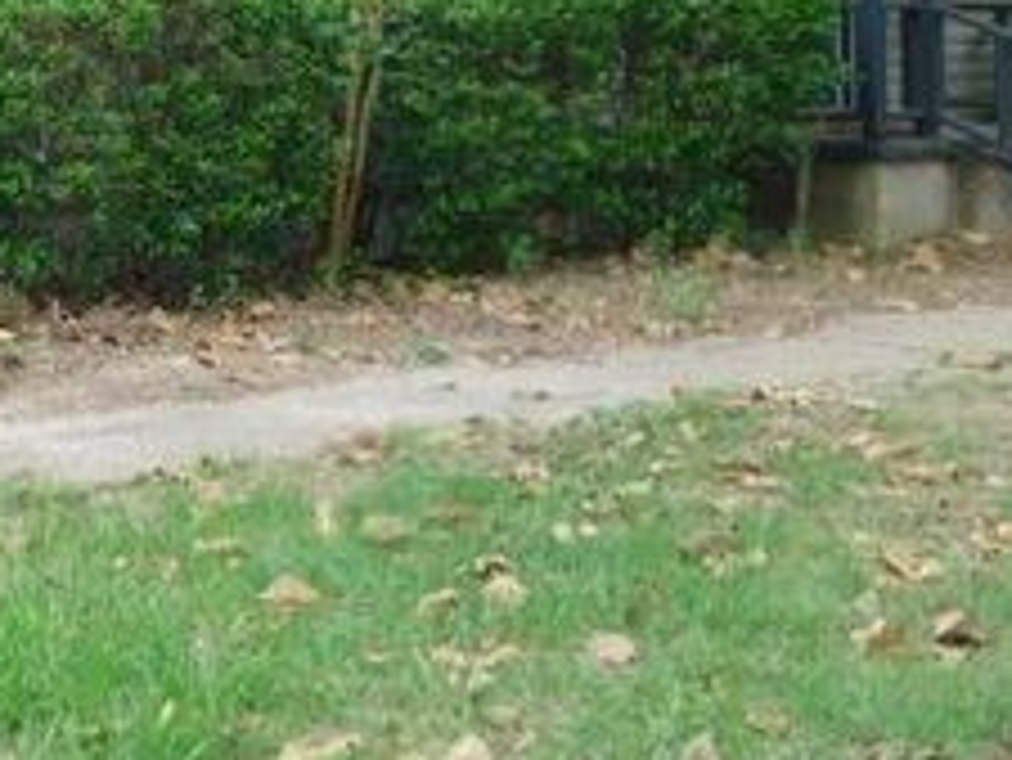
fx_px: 2603
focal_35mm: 89
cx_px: 67
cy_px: 29
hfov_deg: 21.4
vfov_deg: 16.3
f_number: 3.6
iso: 125
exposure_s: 1/125
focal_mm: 7.1
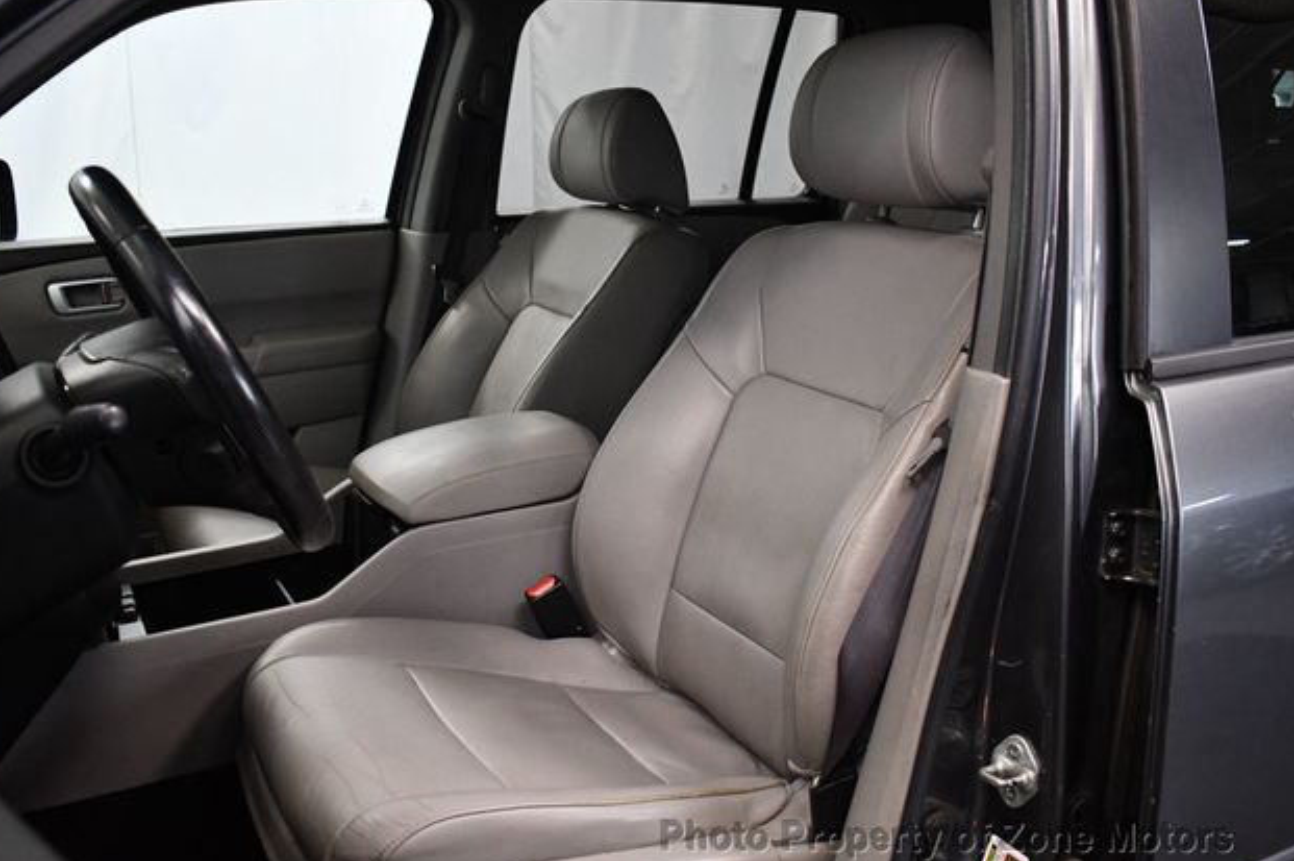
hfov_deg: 55.8
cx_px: 636
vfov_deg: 38.8
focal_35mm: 34
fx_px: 1221
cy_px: 432
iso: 2800
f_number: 3.8
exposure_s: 1/125
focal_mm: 22
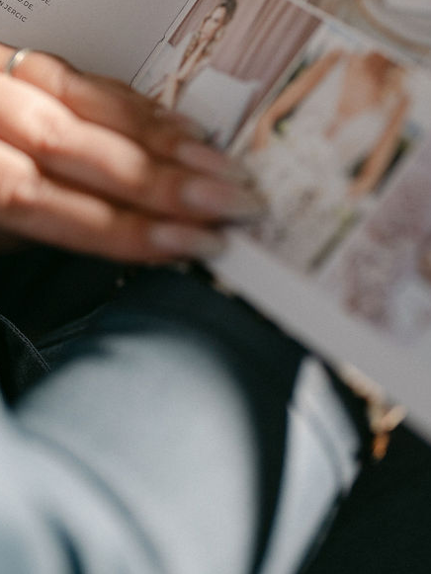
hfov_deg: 11.7
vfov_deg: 15.3
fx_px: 2108
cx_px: 310
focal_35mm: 127
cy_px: 6
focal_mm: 50
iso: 100
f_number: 1.6
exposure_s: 1/320
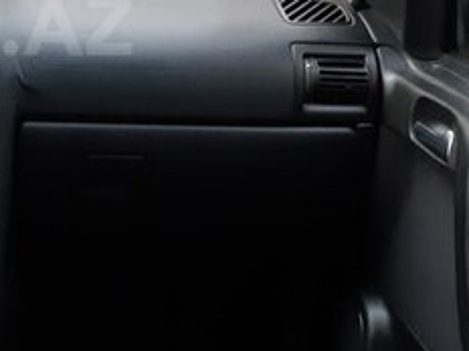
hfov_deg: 24.2
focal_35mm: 74
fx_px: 1003
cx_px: -75
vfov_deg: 19.5
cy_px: 25
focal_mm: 3.93
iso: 125
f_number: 1.7
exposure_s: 1/50
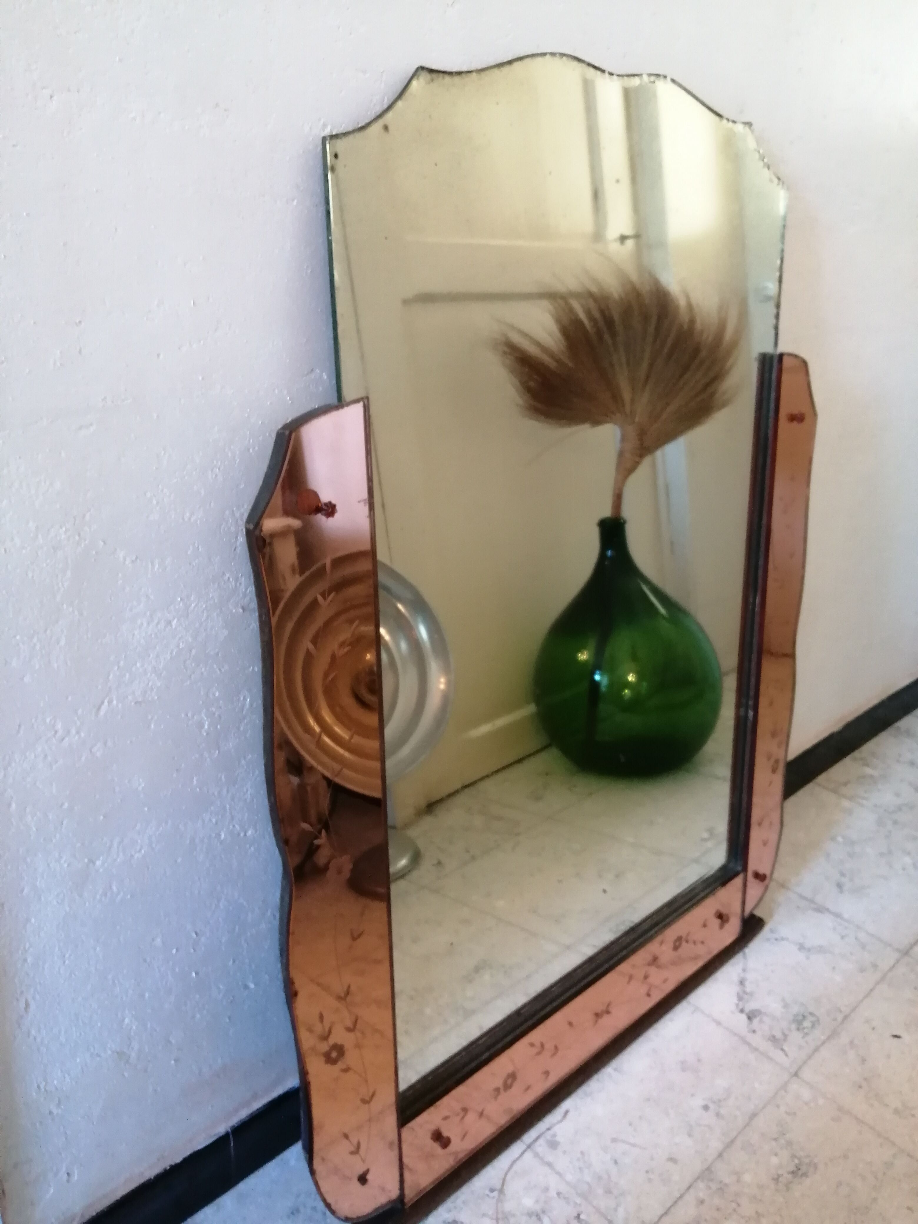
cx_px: 459
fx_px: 919
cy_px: 612
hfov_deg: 53.1
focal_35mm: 26
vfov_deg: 67.3
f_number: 1.8
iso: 320
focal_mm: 3.46
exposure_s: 1/25
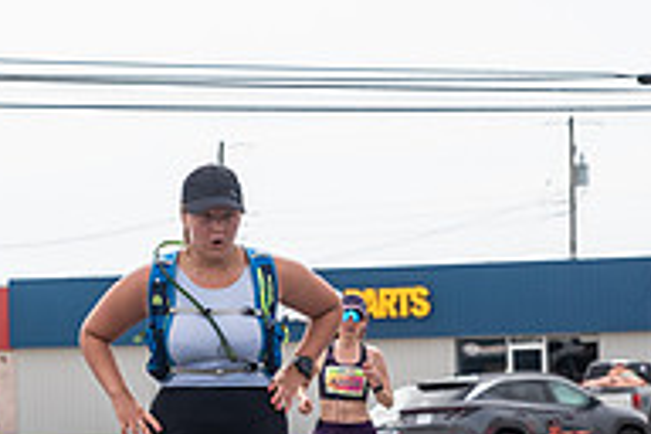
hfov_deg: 10.2
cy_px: 252
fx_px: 3653
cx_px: 173
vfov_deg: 6.8
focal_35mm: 202
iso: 800
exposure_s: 1/3200
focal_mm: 56
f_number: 4
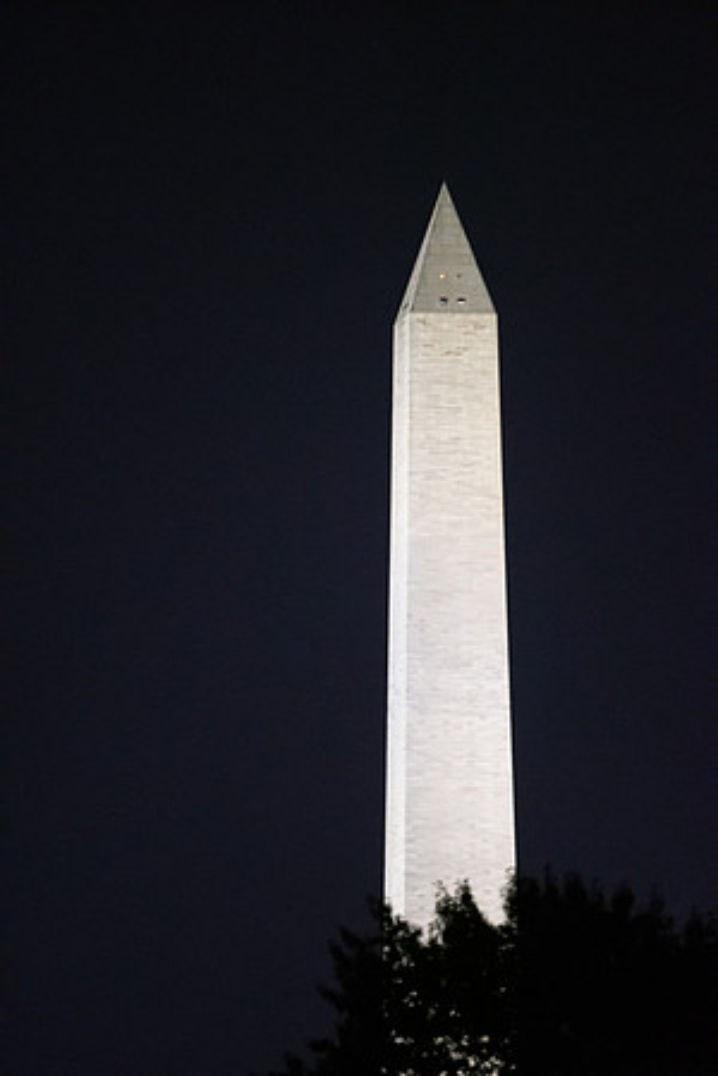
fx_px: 8974
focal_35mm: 300
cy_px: 538
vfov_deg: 6.9
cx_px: 359
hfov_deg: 4.6
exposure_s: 1/80
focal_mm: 200
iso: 12800
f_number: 2.8
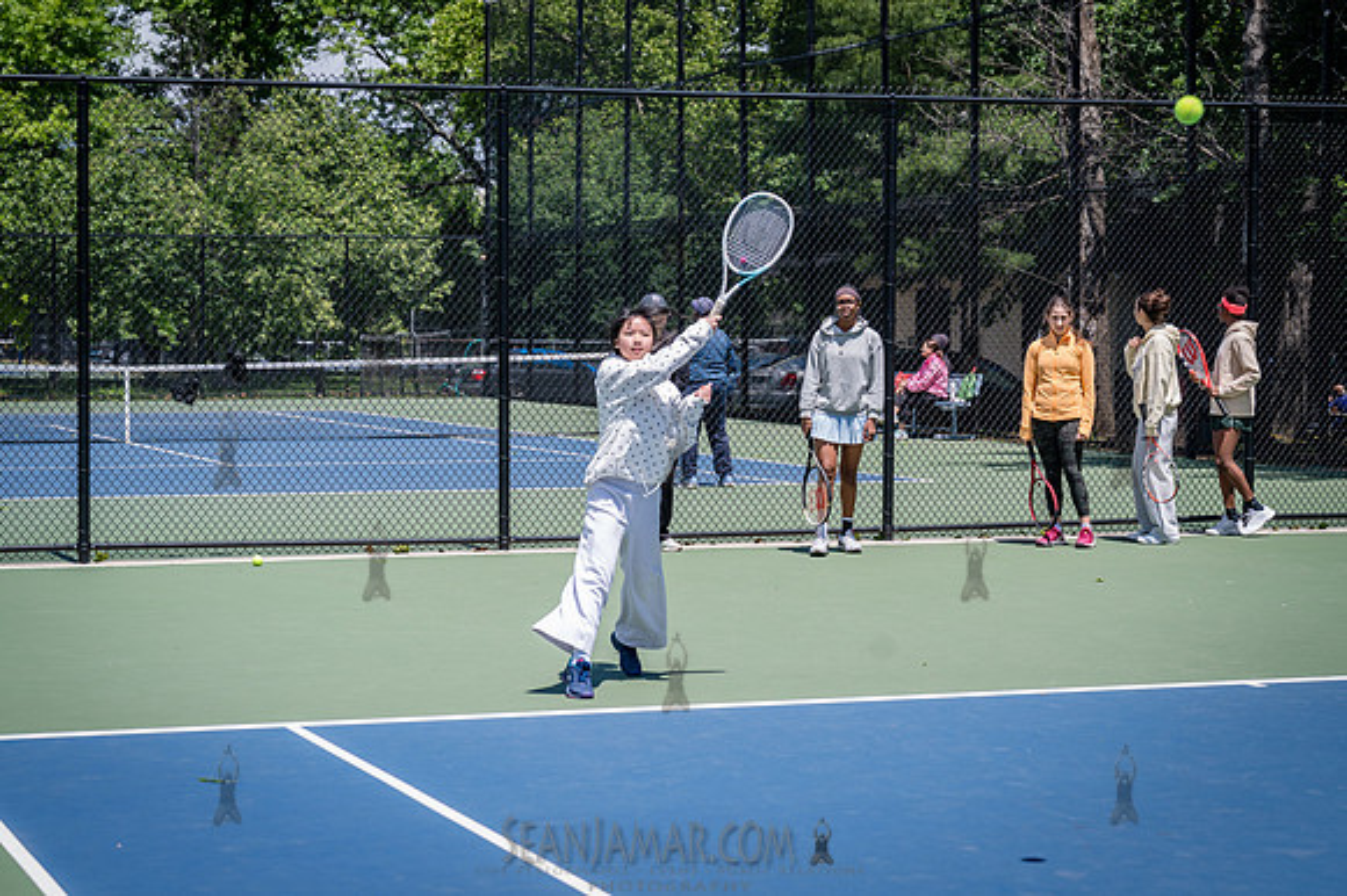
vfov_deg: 16.9
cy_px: 446
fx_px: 3022
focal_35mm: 81
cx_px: 644
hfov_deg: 25.1
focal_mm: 75
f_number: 4.5
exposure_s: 1/2000
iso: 400
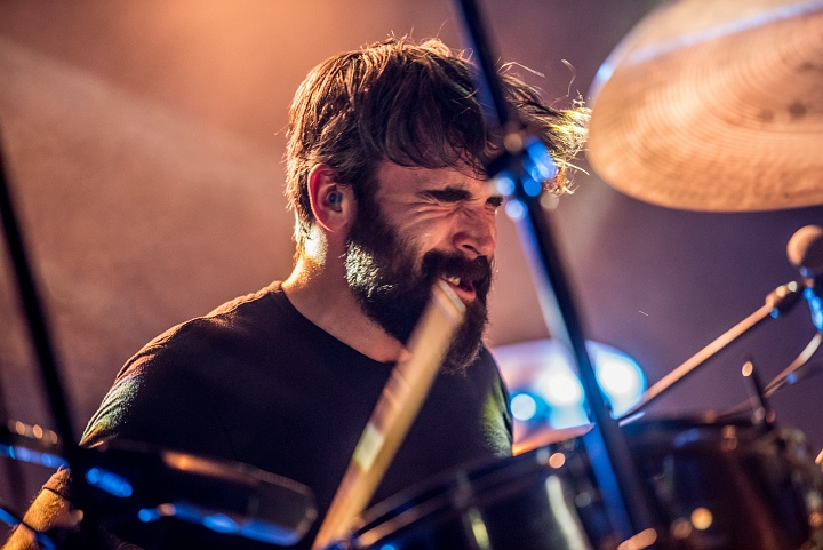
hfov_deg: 11.7
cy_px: 275
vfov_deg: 7.9
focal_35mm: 175
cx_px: 412
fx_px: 4003
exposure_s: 1/100
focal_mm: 175
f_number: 2.8
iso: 2500
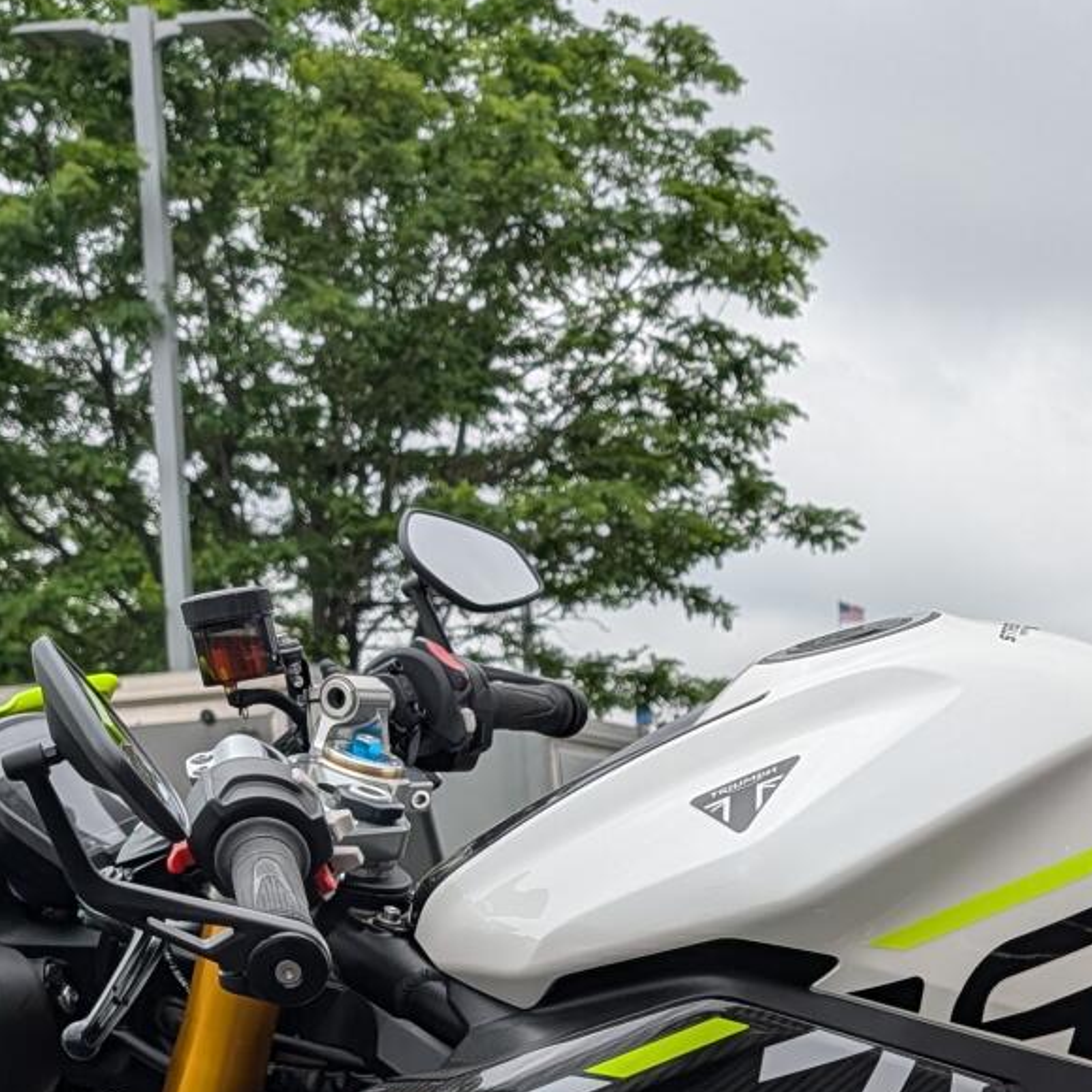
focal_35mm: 73
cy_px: 1261
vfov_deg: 22.1
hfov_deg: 22.3
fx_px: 2605
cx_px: 1209
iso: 21
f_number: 1.68
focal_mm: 6.9
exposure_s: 1/867
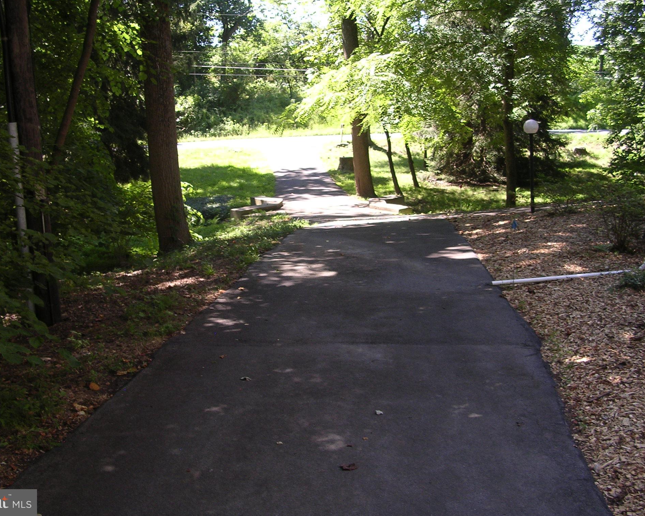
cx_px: 300
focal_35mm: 40
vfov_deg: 37.3
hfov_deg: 45.8
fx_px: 764
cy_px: 256
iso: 100
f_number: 2.8
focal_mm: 5.8
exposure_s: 1/95.1
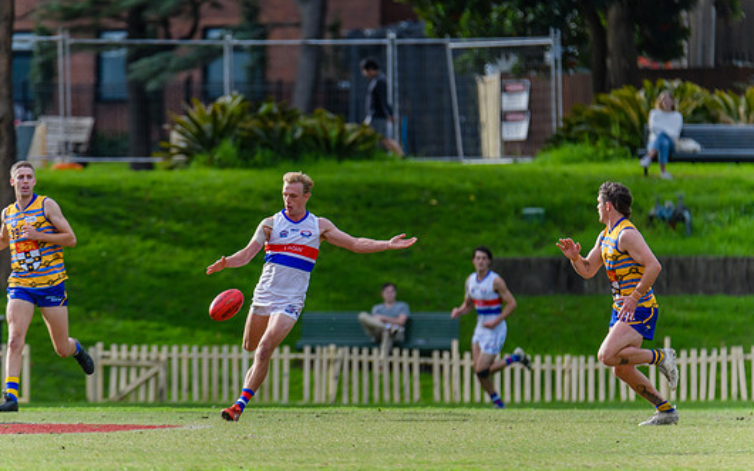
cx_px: 332
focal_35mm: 543
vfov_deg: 2.4
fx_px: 11156
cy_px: 226
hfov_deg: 3.9
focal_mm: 450
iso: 1000
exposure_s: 1/1600
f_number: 6
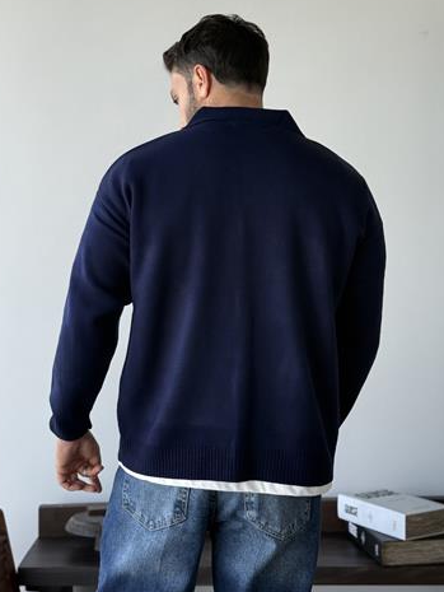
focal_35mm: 55
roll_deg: +0.1
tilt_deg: +0.9
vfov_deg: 34.9
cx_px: 215
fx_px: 940
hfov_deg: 26.6
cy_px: 259
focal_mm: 6.76
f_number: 1.78
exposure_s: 1/267
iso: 80
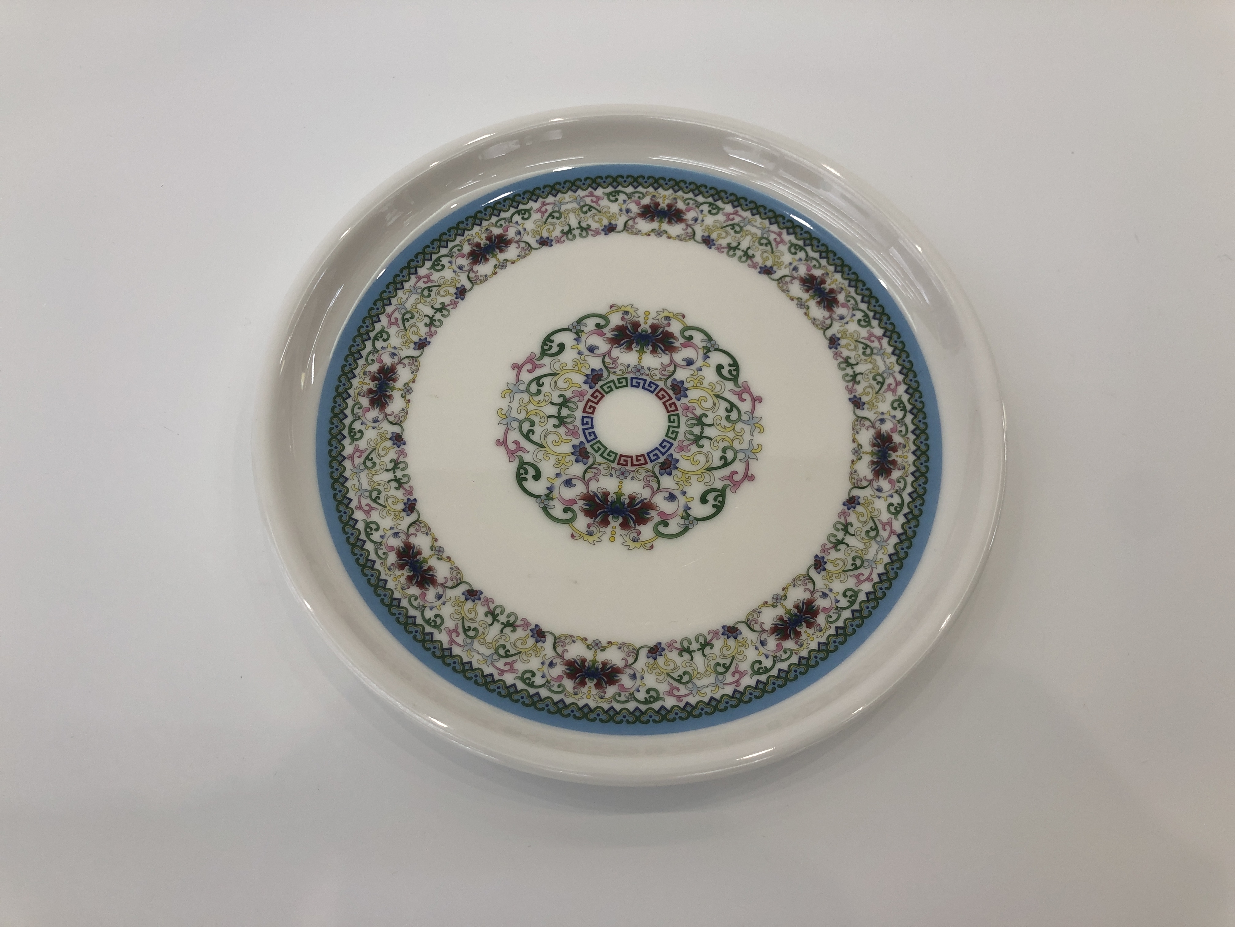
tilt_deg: -65.8
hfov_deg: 63.4
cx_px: 618
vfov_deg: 49.7
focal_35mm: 28
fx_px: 999
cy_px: 464
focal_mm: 4
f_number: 1.8
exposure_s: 1/50
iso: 25
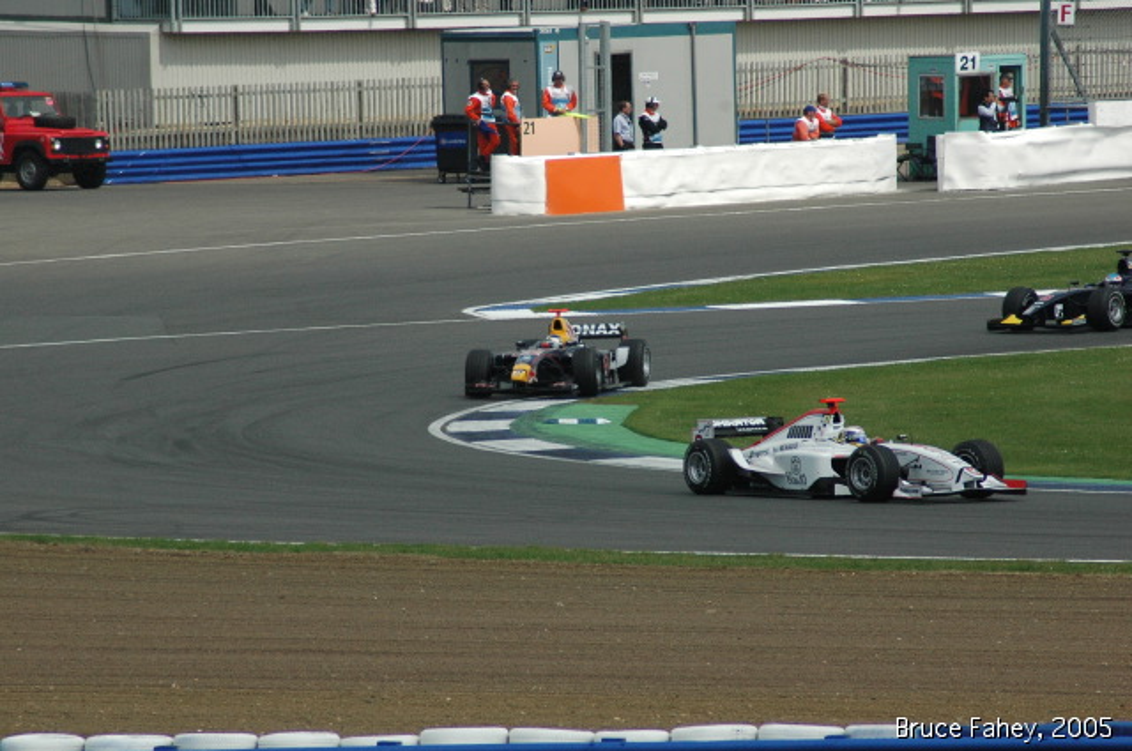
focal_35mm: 450
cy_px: 376
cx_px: 566
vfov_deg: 3.0
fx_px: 14132
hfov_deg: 4.6
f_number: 8
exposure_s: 1/2500
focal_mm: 300
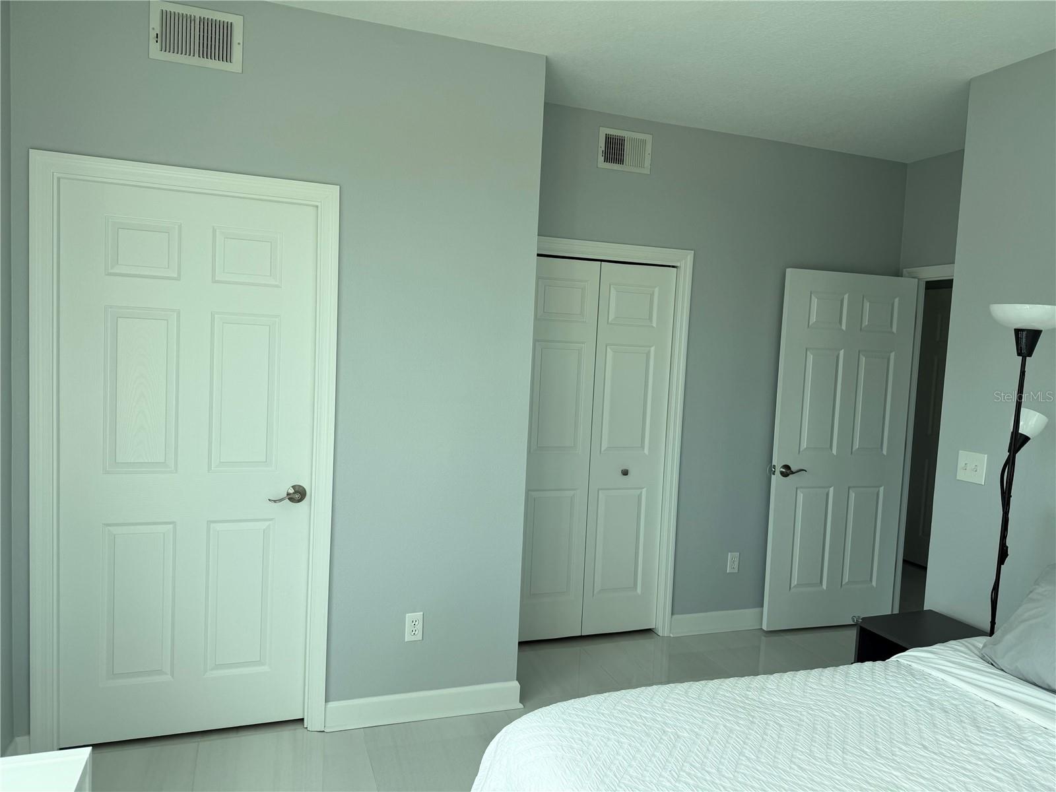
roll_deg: -3.0
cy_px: 396
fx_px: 732
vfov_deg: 56.8
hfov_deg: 71.6
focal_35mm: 24
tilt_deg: -4.0
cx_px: 528
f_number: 1.78
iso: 80
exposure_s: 1/1005
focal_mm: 6.76
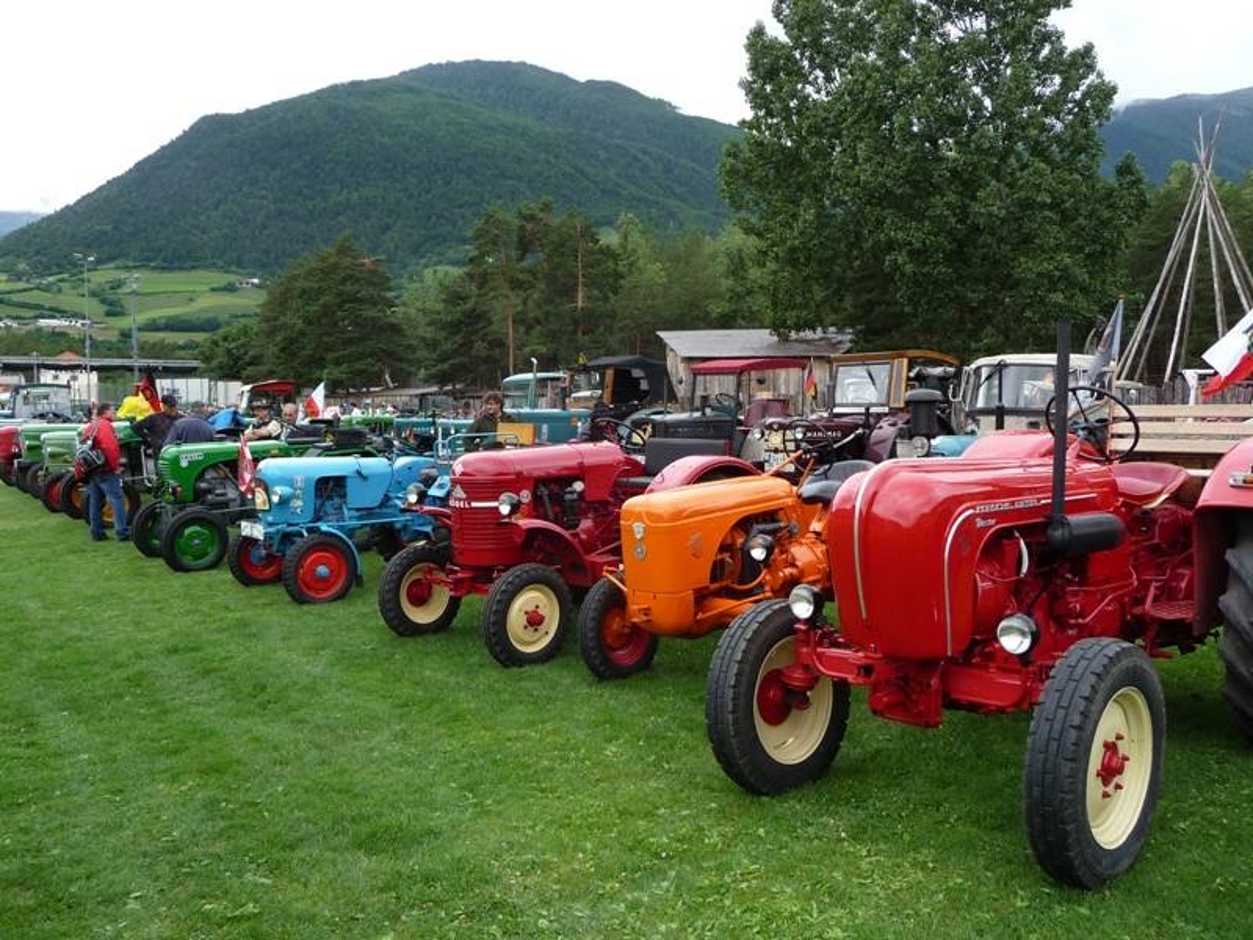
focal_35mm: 30
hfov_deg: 60.0
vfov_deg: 46.8
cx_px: 626
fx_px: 1086
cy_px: 470
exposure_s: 1/250
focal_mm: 5
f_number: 3.4
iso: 100
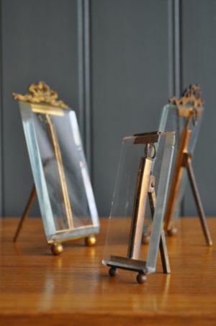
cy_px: 163
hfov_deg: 22.6
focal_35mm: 60
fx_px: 542
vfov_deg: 33.4
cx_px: 108
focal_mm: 40
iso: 400
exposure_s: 1/60
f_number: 5.3
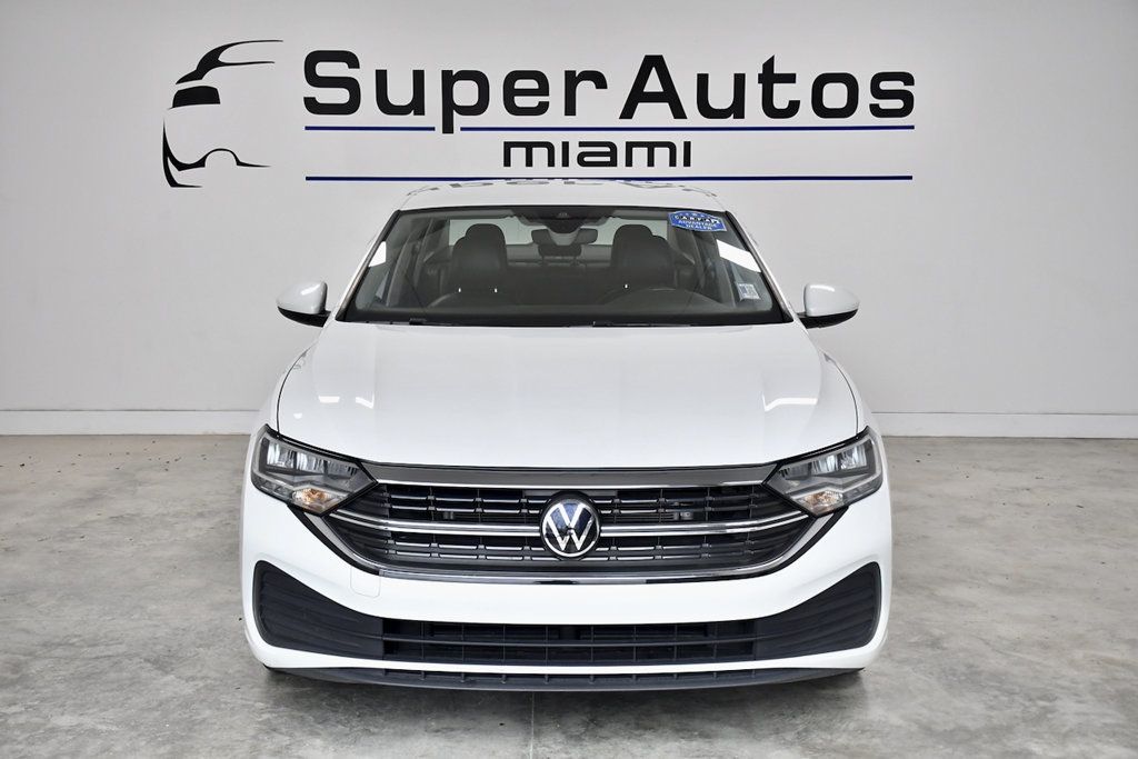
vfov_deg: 29.9
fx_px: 1423
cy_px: 380
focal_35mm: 45
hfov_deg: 43.6
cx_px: 569
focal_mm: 30
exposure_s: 1/500
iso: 1250
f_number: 5.6
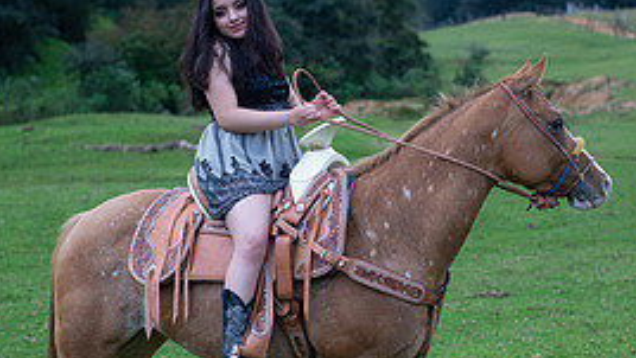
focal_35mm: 88
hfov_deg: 24.2
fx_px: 1485
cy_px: 228
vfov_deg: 13.7
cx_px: 313
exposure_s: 1/200
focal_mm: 50
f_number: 2.8
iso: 400
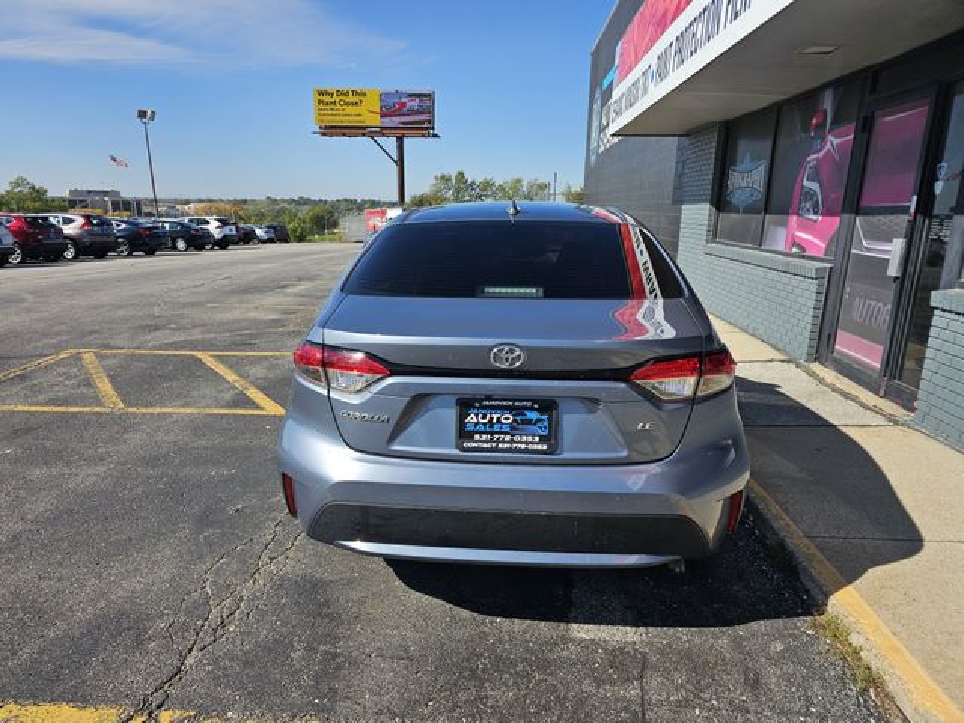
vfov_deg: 58.9
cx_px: 482
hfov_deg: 73.9
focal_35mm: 23
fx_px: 641
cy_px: 362
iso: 12
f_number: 1.7
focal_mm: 6.3
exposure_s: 1/929
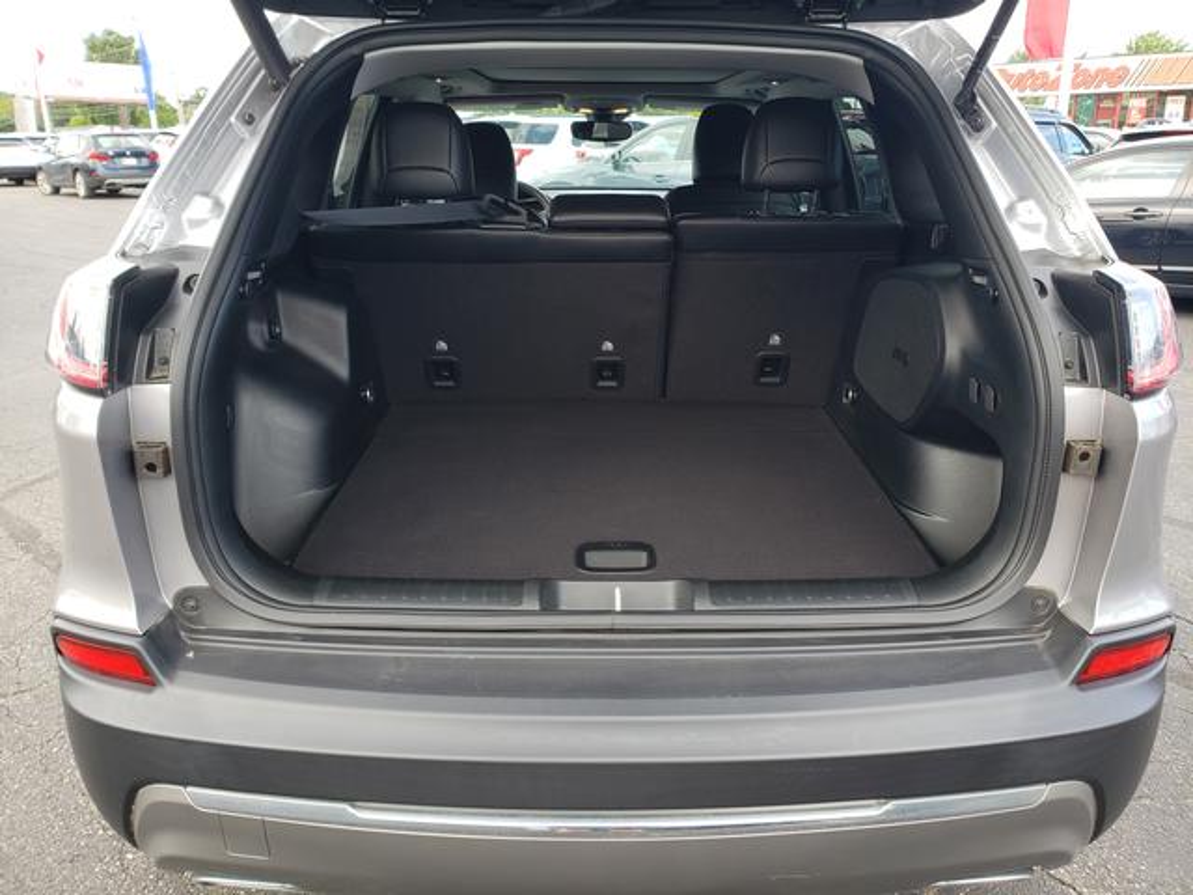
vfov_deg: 53.1
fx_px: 896
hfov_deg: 67.3
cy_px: 448
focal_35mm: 26
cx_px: 596
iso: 50
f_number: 2.4
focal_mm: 4.3
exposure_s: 1/110
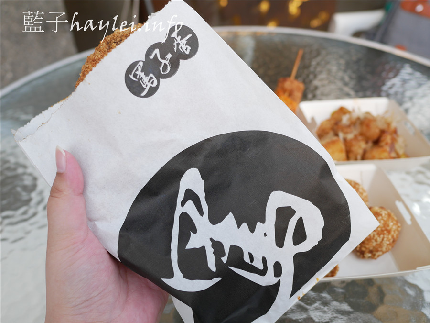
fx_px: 373
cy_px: 162
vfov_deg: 46.8
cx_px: 215
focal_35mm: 30
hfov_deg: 60.0
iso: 200
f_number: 2.8
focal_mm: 15
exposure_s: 1/250
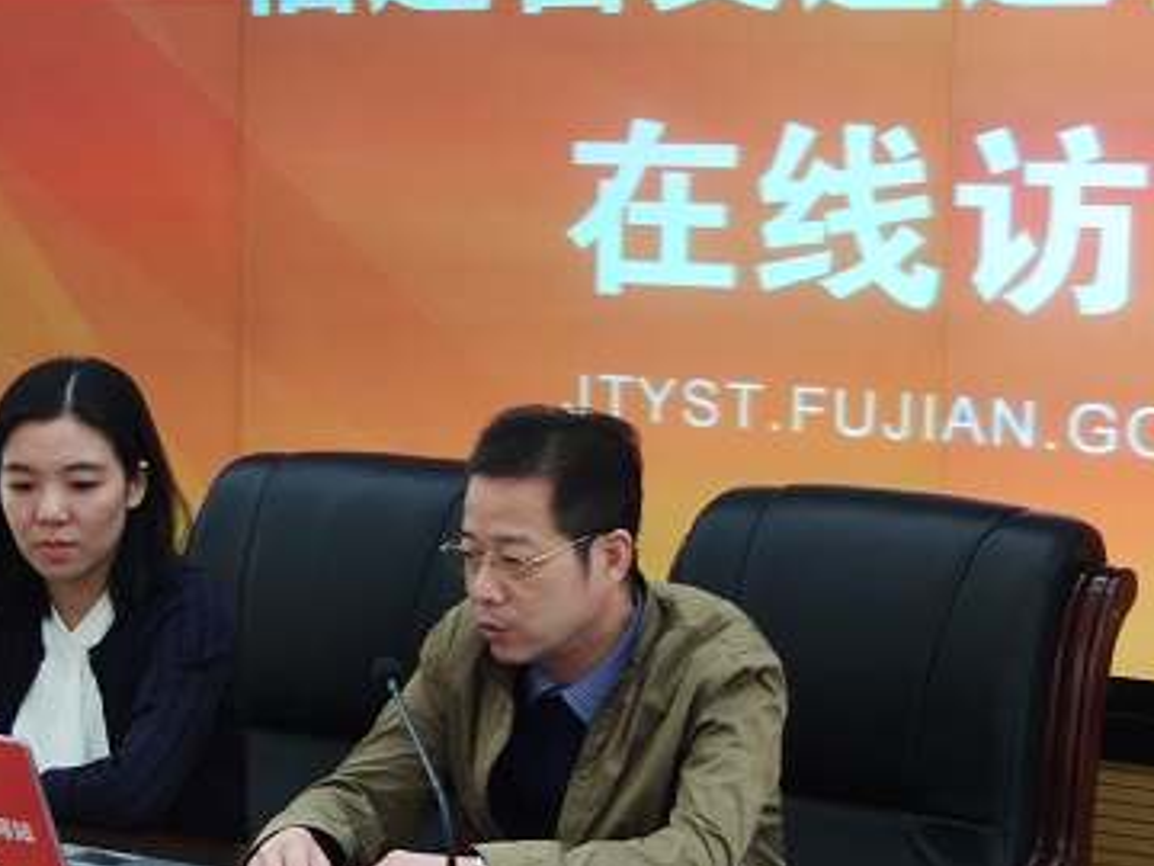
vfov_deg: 16.6
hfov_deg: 22.0
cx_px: 574
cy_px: 412
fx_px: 2967
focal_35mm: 89
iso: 1106
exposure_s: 1/33
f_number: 2.2
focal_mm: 6.22
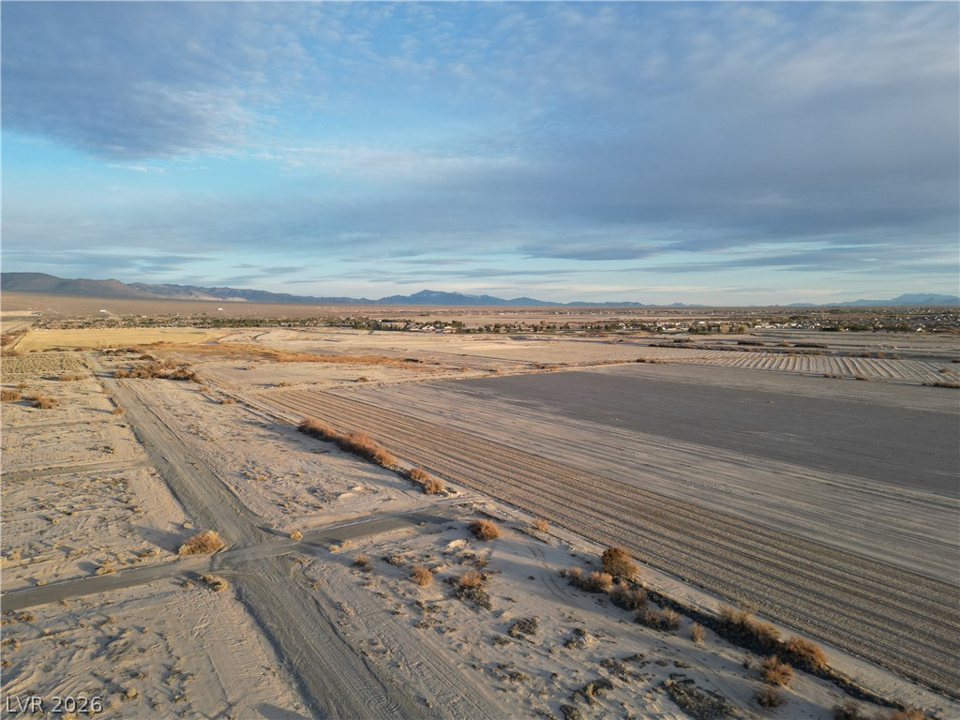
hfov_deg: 71.6
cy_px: 360
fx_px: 666
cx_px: 480
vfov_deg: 56.8
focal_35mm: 24
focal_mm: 6.72
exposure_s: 1/725
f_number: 1.7
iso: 100
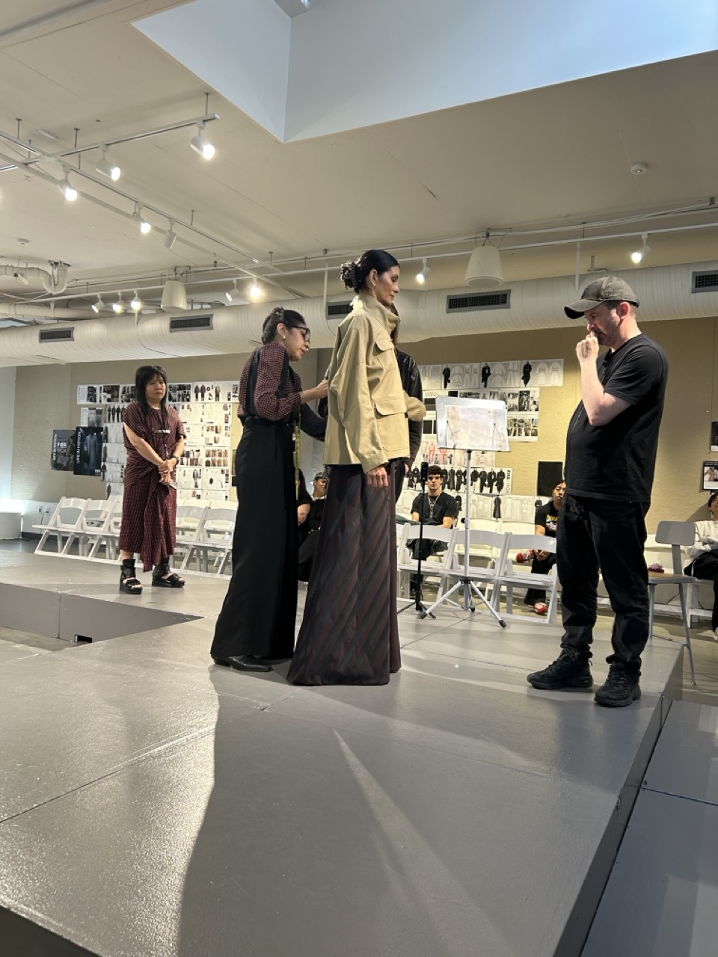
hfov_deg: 53.1
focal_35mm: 26
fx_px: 719
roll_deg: -2.2
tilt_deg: +0.1
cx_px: 359
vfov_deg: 67.3
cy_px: 478
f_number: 1.5
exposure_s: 1/60
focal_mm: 5.7
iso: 100
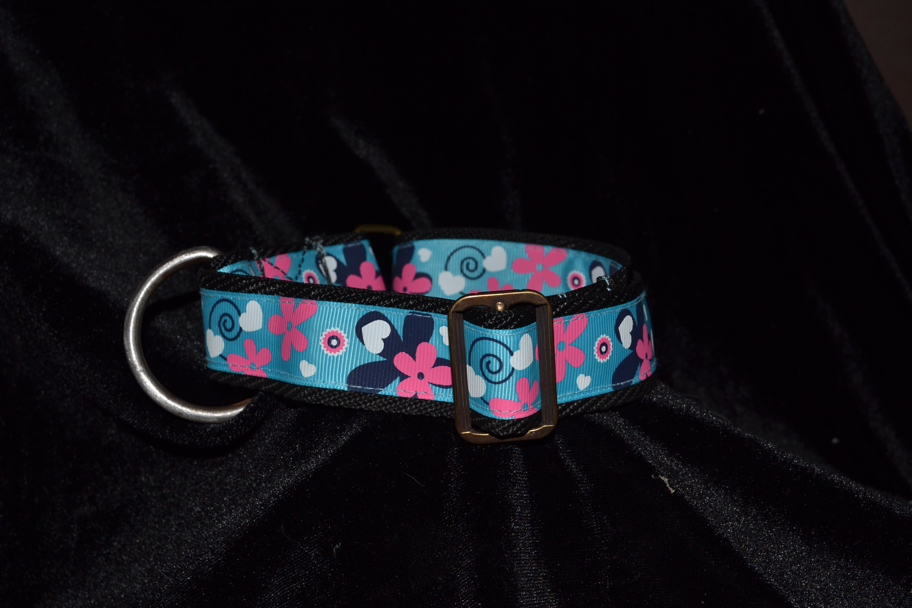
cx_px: 456
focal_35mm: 45
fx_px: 1140
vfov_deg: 29.9
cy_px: 304
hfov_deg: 43.6
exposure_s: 1/60
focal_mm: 30
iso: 100
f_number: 8
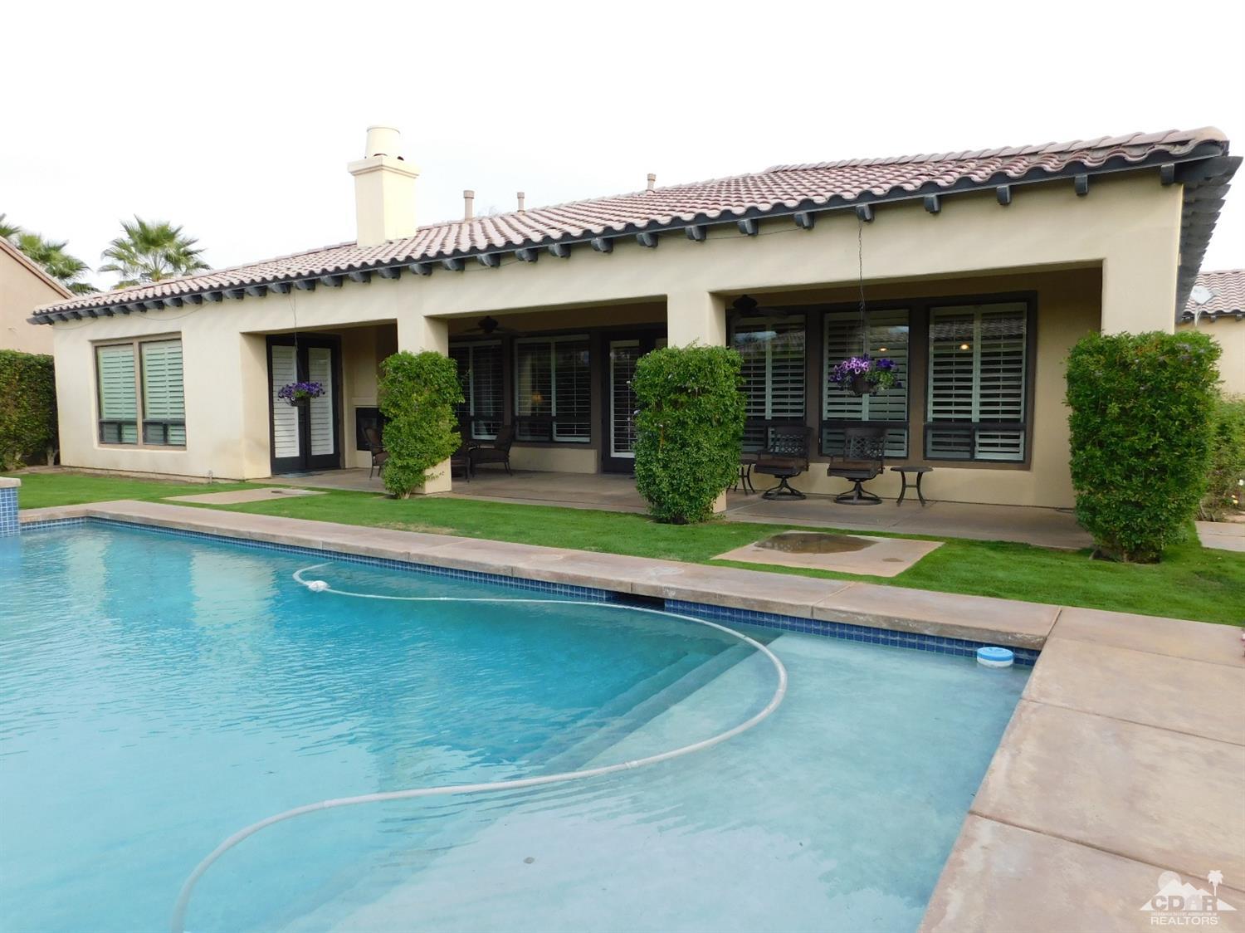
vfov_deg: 58.9
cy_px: 466
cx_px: 622
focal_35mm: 23
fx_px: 827
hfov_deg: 73.9
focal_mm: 4
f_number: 3
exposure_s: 1/500
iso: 125
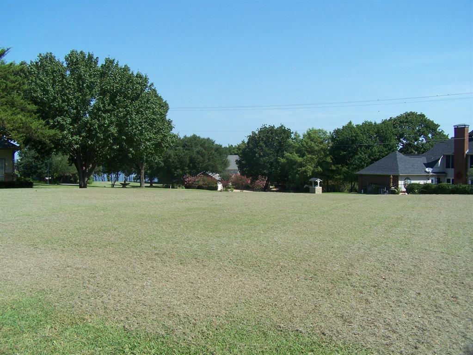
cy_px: 178
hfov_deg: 49.0
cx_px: 236
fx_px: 519
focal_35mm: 38
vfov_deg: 37.7
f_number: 4
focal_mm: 6.3
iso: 80
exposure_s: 1/640
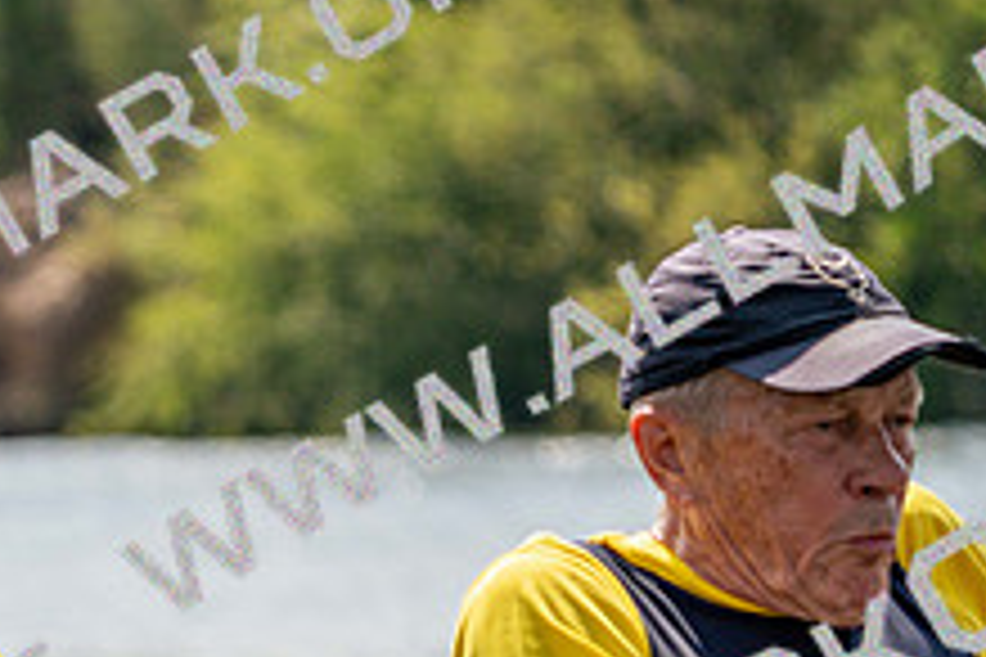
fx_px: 14515
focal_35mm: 530
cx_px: -207
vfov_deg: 2.6
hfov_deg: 3.9
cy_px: 686
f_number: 5.6
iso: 200
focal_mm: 200
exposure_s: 1/1600
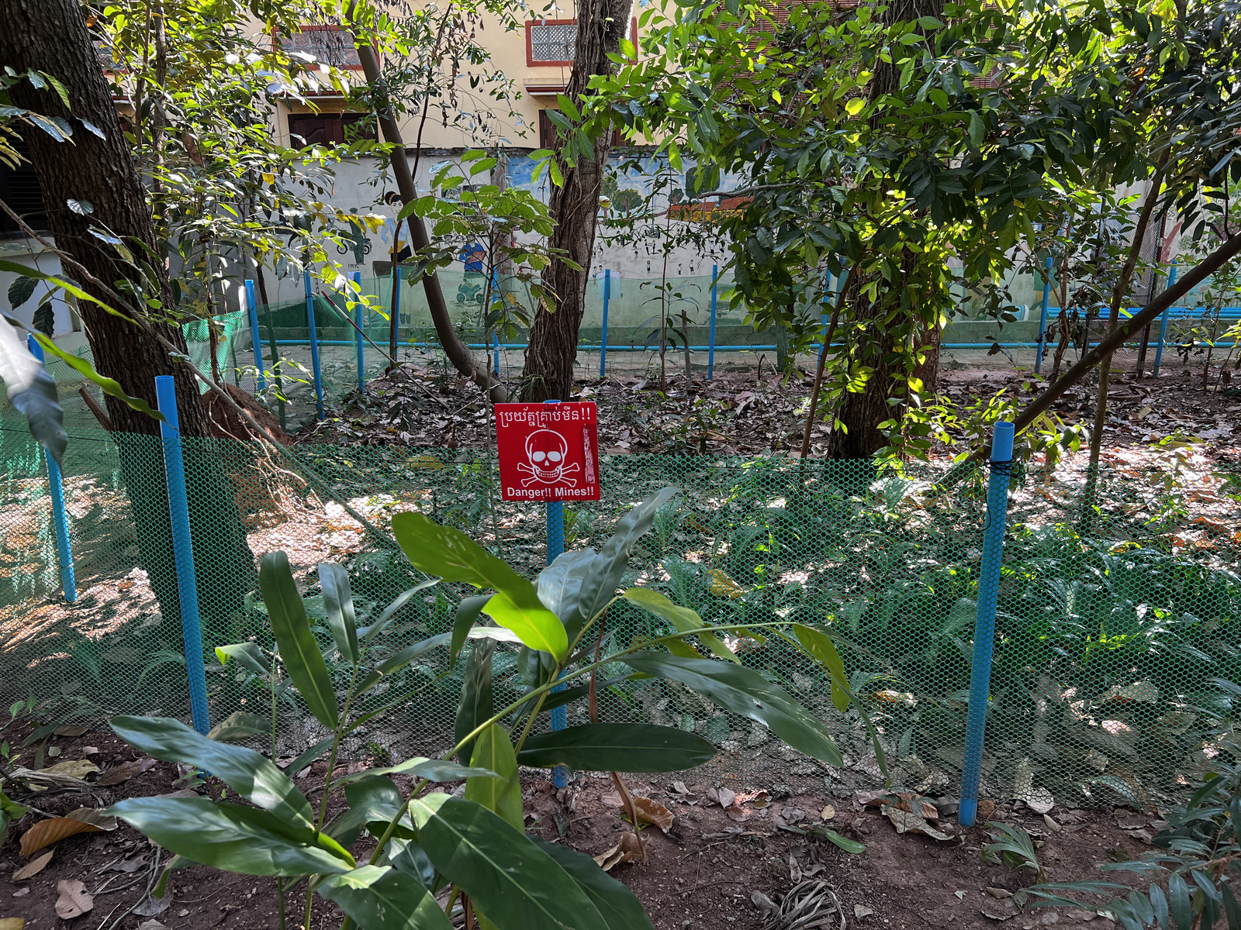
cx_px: 620
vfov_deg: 53.1
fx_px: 932
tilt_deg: -16.8
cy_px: 465
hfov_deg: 67.3
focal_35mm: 26
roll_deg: +1.1
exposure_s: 1/135
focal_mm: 5.7
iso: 64
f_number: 1.5
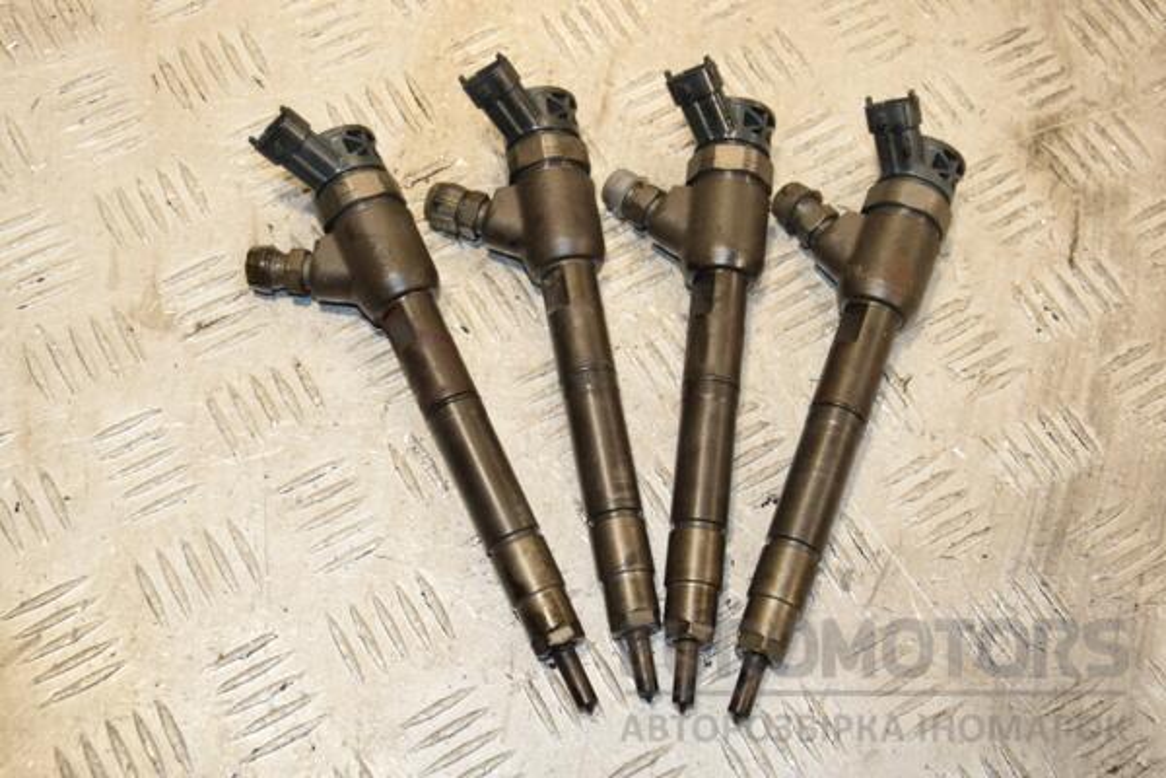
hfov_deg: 35.1
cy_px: 389
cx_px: 583
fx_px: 1846
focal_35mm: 57
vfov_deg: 23.8
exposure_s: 1/200
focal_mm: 38
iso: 800
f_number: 7.1
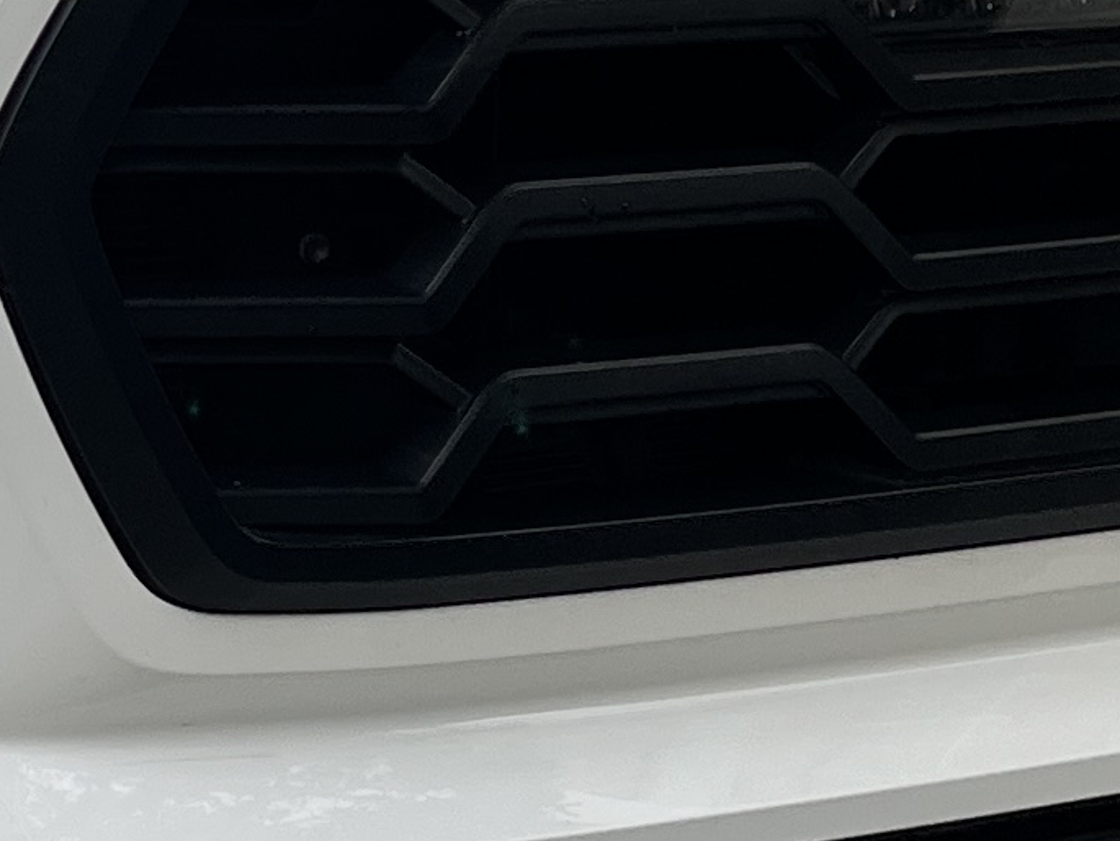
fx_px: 4951
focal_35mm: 153
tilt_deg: -6.1
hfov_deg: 12.7
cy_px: -8
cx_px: -100
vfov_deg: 9.6
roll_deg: +1.4
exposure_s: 1/1086
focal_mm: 5.1
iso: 50
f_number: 1.6
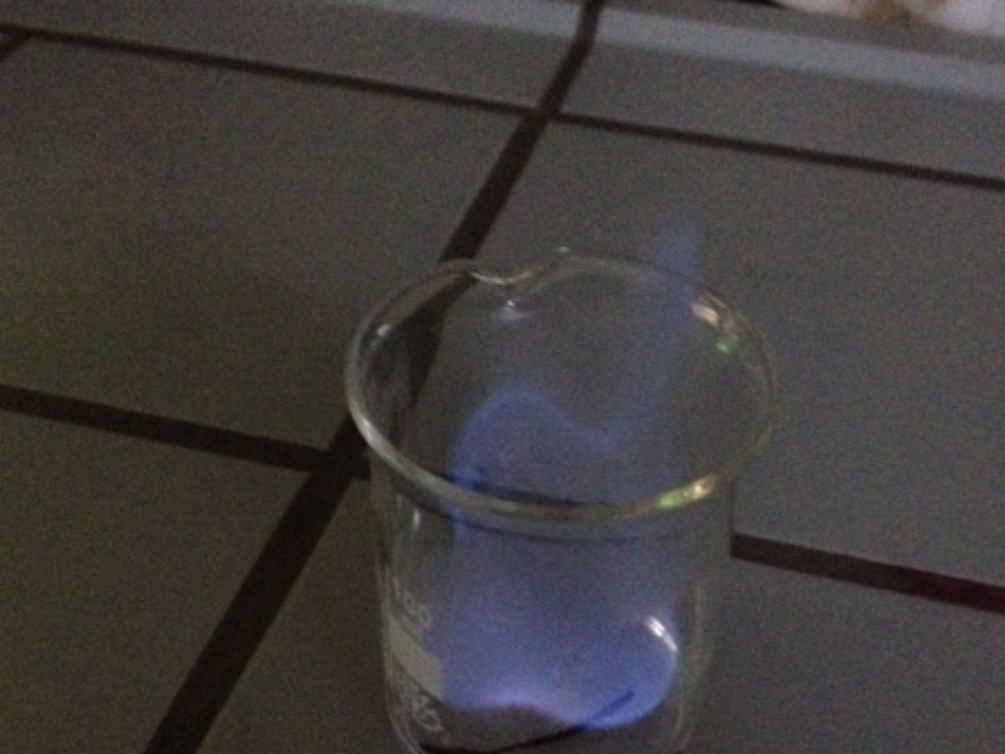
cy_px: 525
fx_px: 1452
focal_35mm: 50
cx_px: 556
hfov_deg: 38.1
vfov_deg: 28.8
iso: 800
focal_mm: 4.28
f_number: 2.4
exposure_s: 1/15
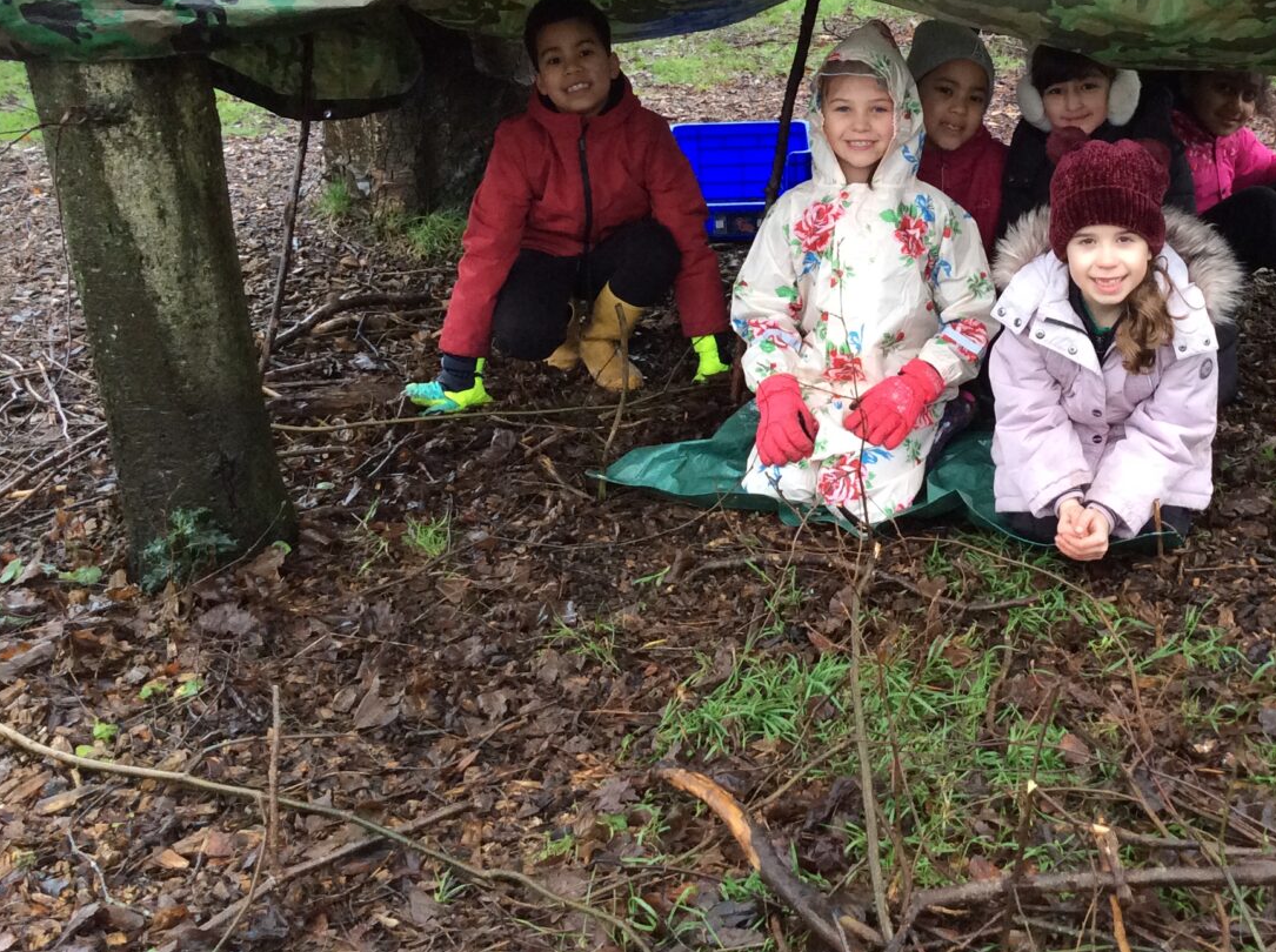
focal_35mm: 48
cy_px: 244
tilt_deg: -11.7
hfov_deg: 39.1
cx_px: 893
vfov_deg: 29.7
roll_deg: +0.9
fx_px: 1766
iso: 100
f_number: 2.4
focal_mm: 3.3
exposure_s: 1/25
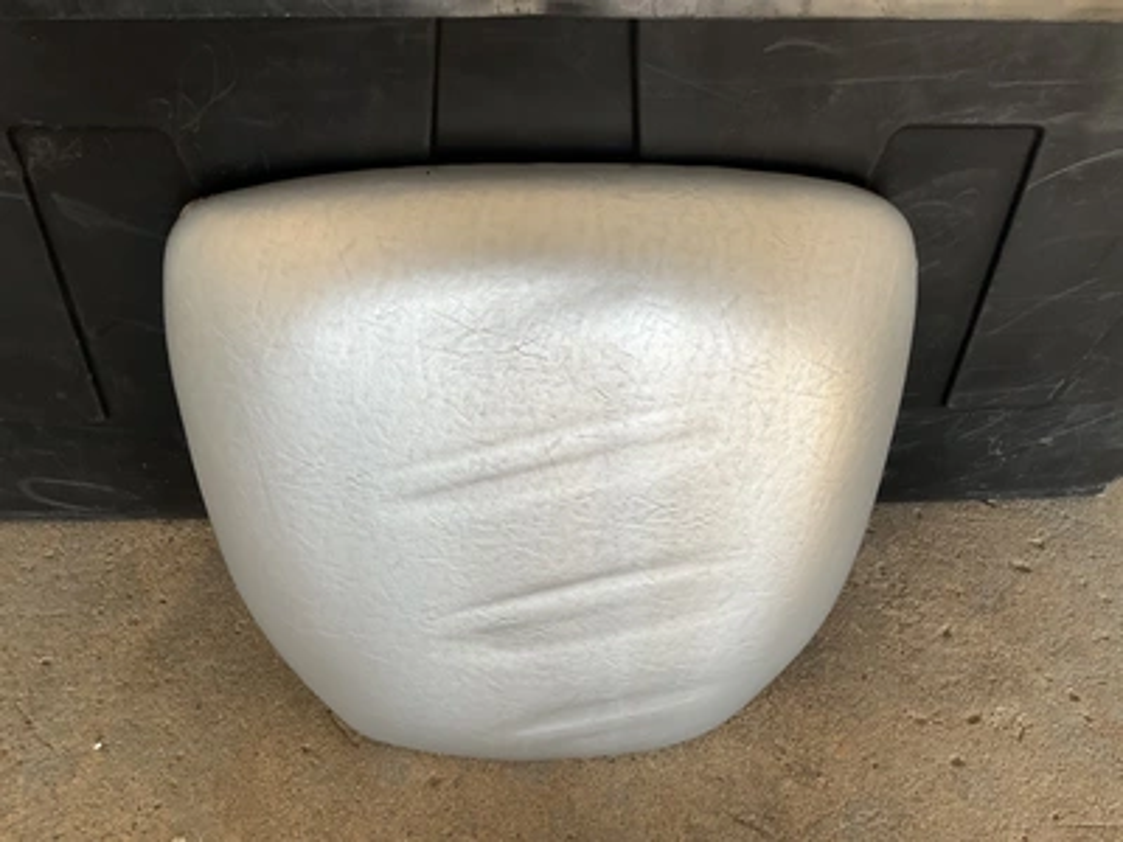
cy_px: 421
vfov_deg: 48.2
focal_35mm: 29
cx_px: 562
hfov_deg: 61.7
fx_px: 941
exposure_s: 1/120
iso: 50
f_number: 1.8
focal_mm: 3
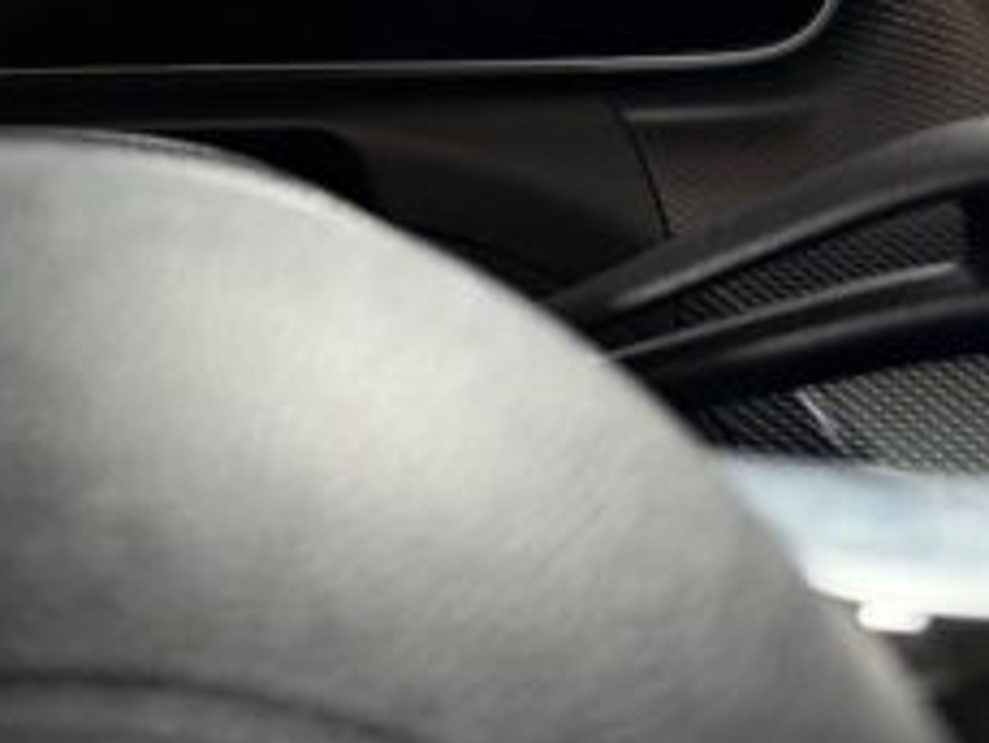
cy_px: -248
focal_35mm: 65
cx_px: -168
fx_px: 1858
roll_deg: +1.7
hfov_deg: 26.7
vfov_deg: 20.5
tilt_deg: -17.3
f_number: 1.78
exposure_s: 1/50
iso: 400
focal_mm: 6.76
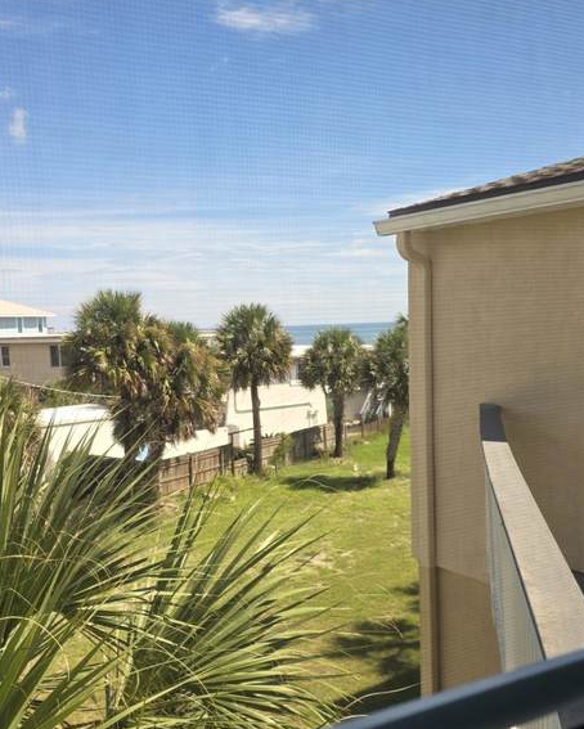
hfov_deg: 39.1
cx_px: 248
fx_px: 821
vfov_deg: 47.8
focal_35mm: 38
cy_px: 404
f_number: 1.7
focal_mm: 6.25
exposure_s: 1/1480
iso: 80
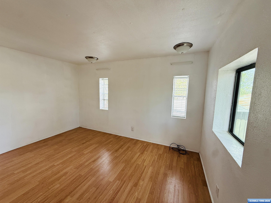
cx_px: 136
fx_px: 110
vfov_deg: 85.7
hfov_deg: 102.1
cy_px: 102
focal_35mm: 14
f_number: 2.2
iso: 160
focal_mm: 2.22
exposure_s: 1/99
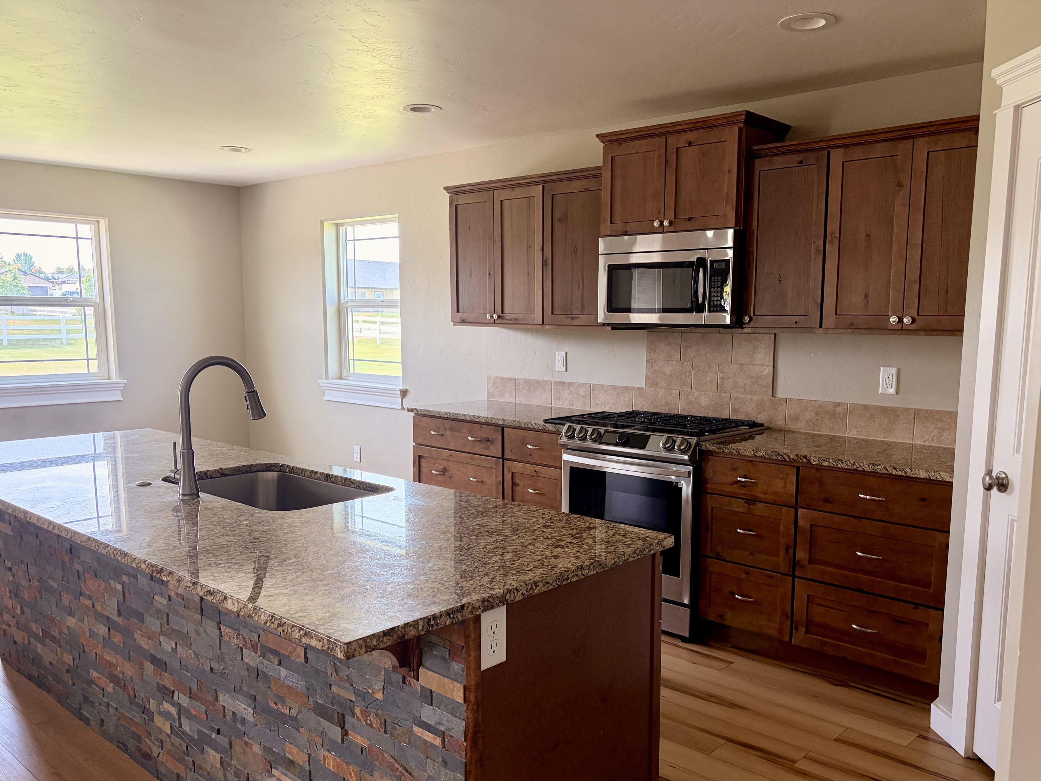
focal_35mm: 29
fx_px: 872
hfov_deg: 61.5
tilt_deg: -7.8
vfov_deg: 48.1
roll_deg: +0.7
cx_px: 570
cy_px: 433
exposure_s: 1/102
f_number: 1.6
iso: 125
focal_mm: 5.96
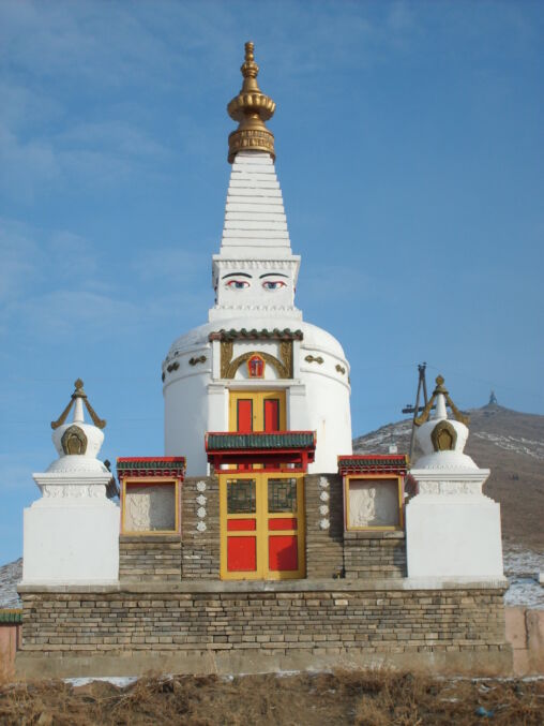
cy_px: 363
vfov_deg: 27.0
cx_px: 272
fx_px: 1508
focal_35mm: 72
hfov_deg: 20.4
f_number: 3.9
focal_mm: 12
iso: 50
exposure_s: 1/750
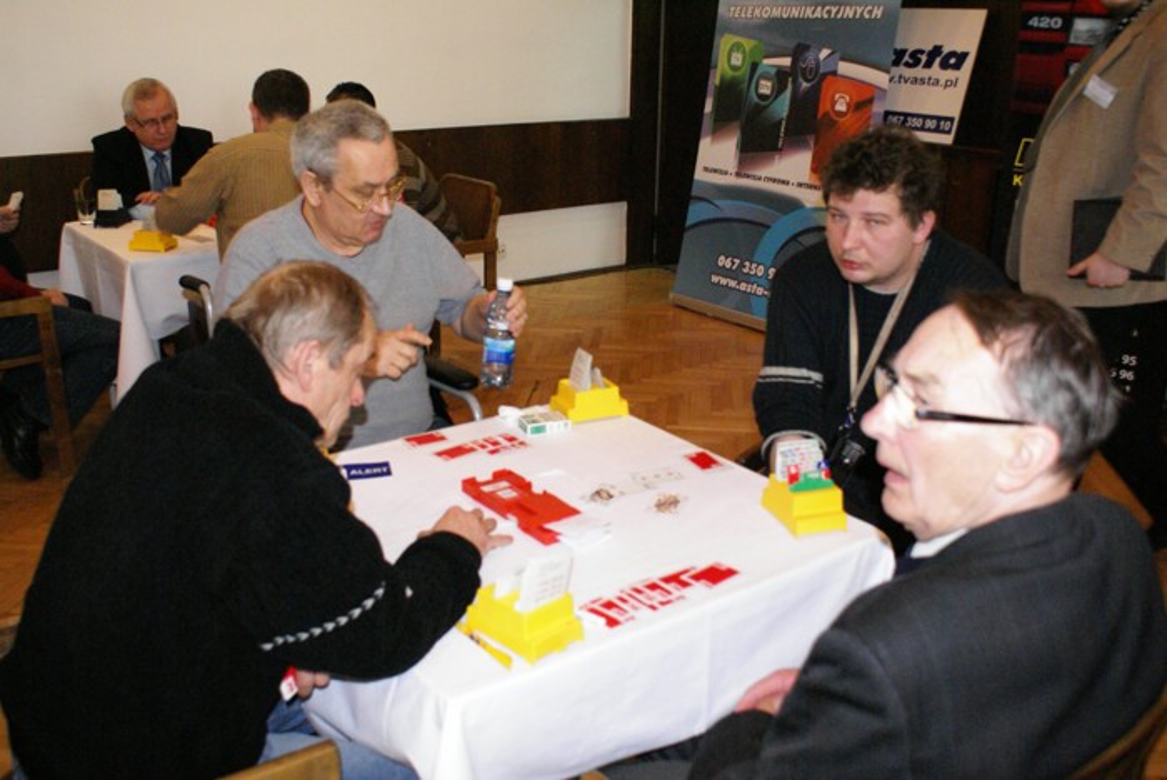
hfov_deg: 57.2
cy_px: 390
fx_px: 1071
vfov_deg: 40.0
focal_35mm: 33
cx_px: 584
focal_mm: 22
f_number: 4
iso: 1600
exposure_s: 1/80
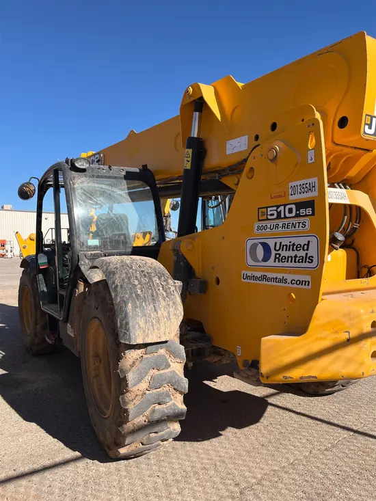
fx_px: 376
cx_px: 188
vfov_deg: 67.3
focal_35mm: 26
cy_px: 250
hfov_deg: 53.1
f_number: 1.6
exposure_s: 1/2571
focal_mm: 5.1
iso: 50
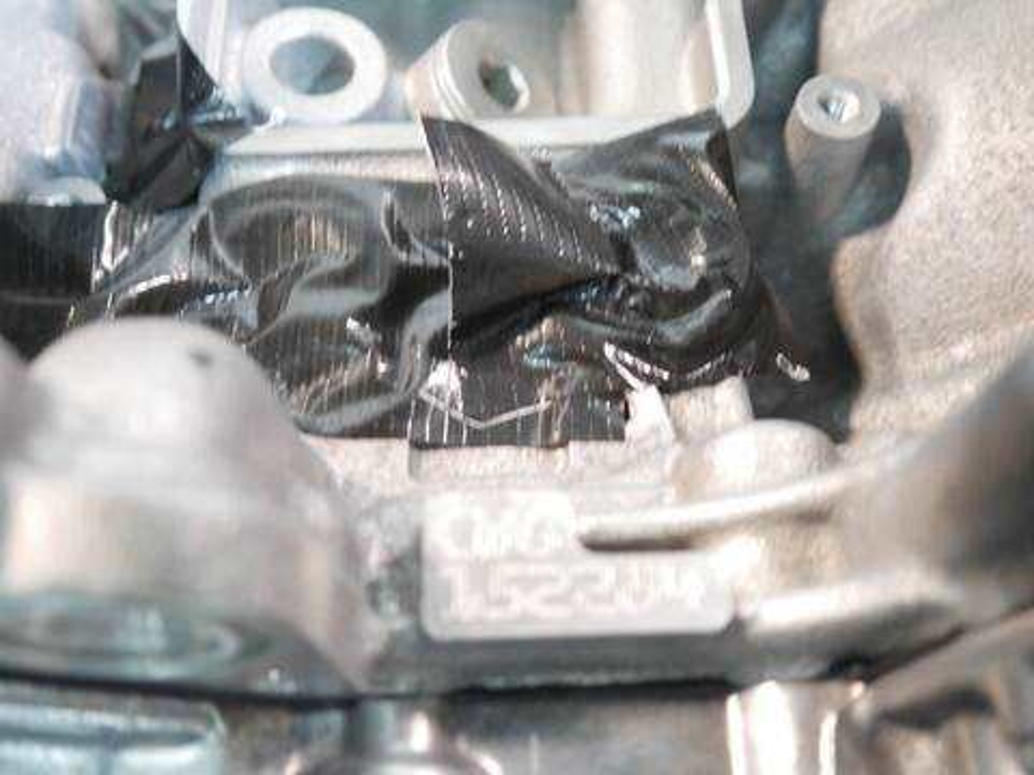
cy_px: 388
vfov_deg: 39.7
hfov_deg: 51.4
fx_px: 1075
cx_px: 517
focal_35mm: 36
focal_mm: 18
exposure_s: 1/60
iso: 3200
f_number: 4.1
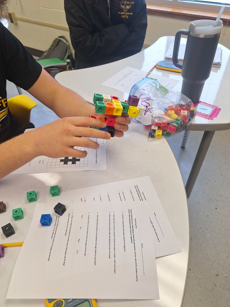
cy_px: 158
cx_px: 115
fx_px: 213
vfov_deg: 71.6
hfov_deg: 56.8
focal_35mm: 24
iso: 50
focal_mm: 5.54
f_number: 1.8
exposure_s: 1/120
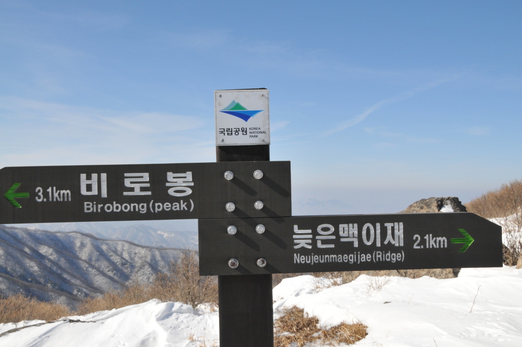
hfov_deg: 48.0
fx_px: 586
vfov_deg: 32.9
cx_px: 261
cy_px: 174
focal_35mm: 40
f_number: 14
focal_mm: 27
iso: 640
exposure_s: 1/800
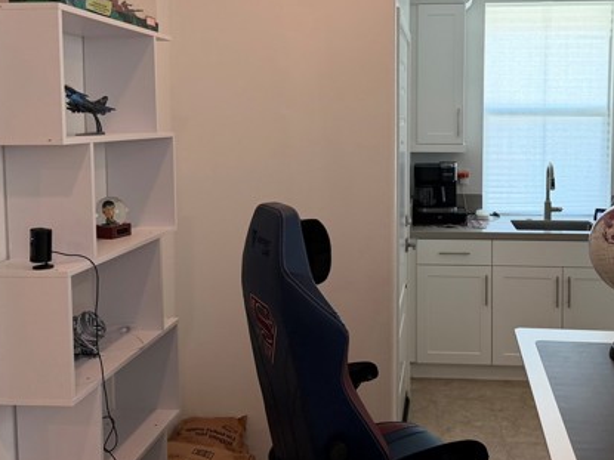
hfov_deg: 49.4
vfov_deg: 38.3
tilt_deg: -3.9
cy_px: 160
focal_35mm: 37
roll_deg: +0.1
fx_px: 656
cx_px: 404
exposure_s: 1/120
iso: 200
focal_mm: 6.76
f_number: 1.78
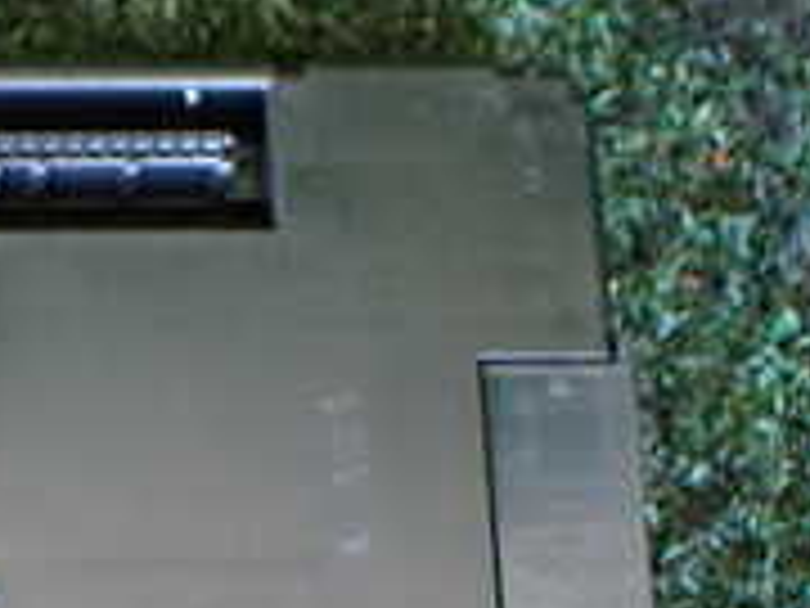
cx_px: -81
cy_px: 707
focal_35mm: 100
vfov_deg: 14.4
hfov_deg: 18.9
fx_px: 2340
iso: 800
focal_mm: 5.4
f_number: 2.3
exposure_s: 1/40
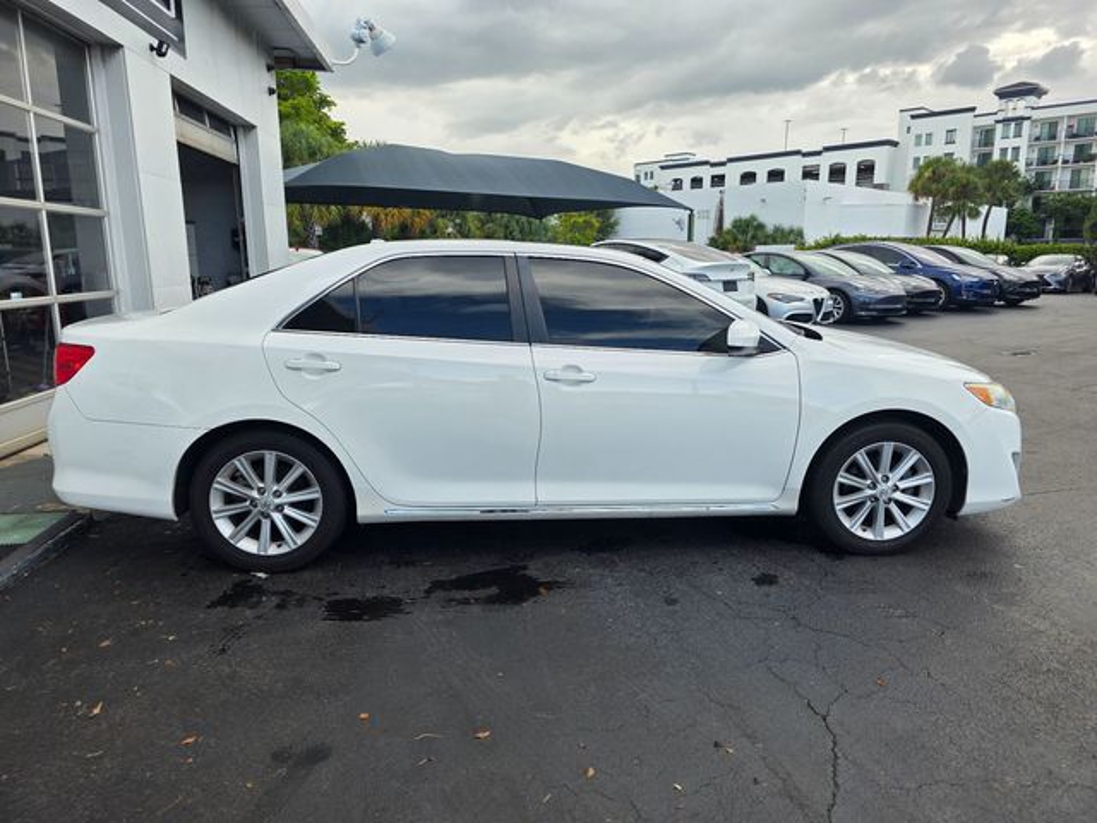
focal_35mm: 23
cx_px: 548
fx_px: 729
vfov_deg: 58.9
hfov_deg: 73.9
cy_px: 412
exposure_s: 1/359
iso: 32
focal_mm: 6.3
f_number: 1.7
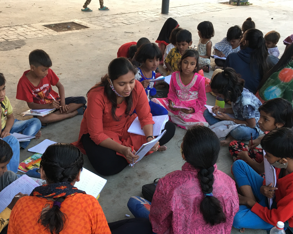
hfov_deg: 47.9
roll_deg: -0.9
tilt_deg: -28.4
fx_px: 330
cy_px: 134
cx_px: 132
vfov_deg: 39.1
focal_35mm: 38
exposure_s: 1/33
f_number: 2.2
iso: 32
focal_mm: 4.15
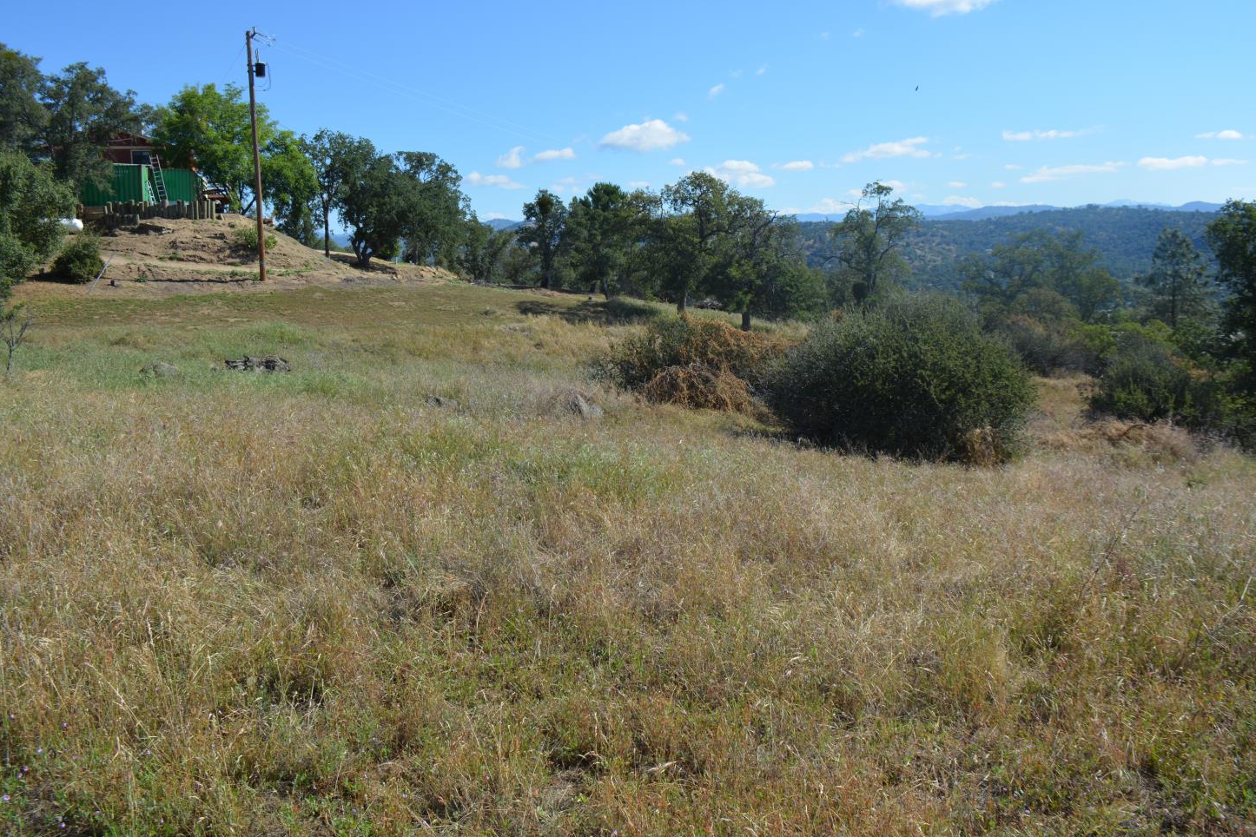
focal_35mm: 28
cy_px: 419
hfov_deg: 65.5
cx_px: 636
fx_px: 977
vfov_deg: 46.4
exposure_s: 1/250
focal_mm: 18
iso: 110
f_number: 8
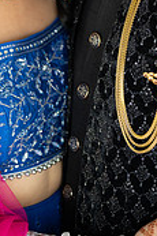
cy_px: -68
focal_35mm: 130
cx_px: 60
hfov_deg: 10.5
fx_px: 852
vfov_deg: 15.1
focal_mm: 50
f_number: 1.4
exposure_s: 1/320
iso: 320
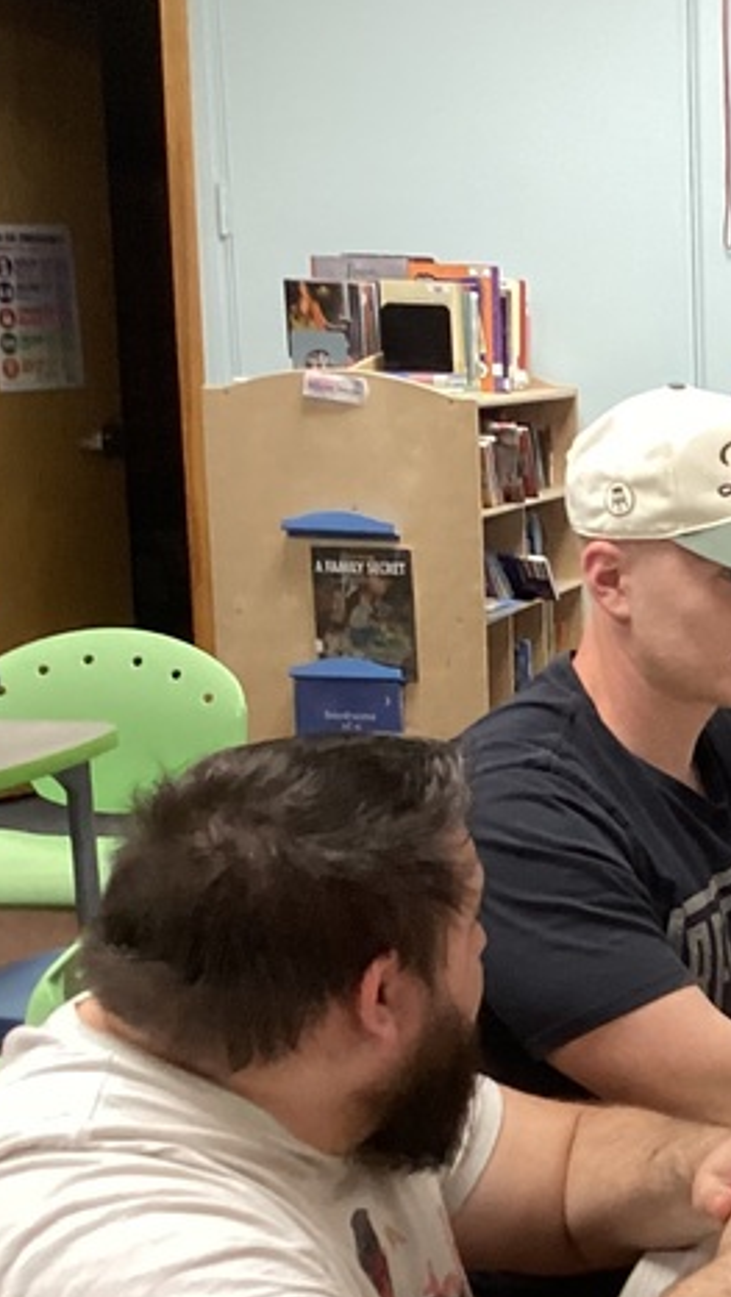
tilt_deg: -14.3
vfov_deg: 28.2
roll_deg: -0.2
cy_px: 961
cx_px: 1209
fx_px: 2548
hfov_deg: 14.8
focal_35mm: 74
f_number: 2.4
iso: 200
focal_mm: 3.3
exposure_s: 1/60
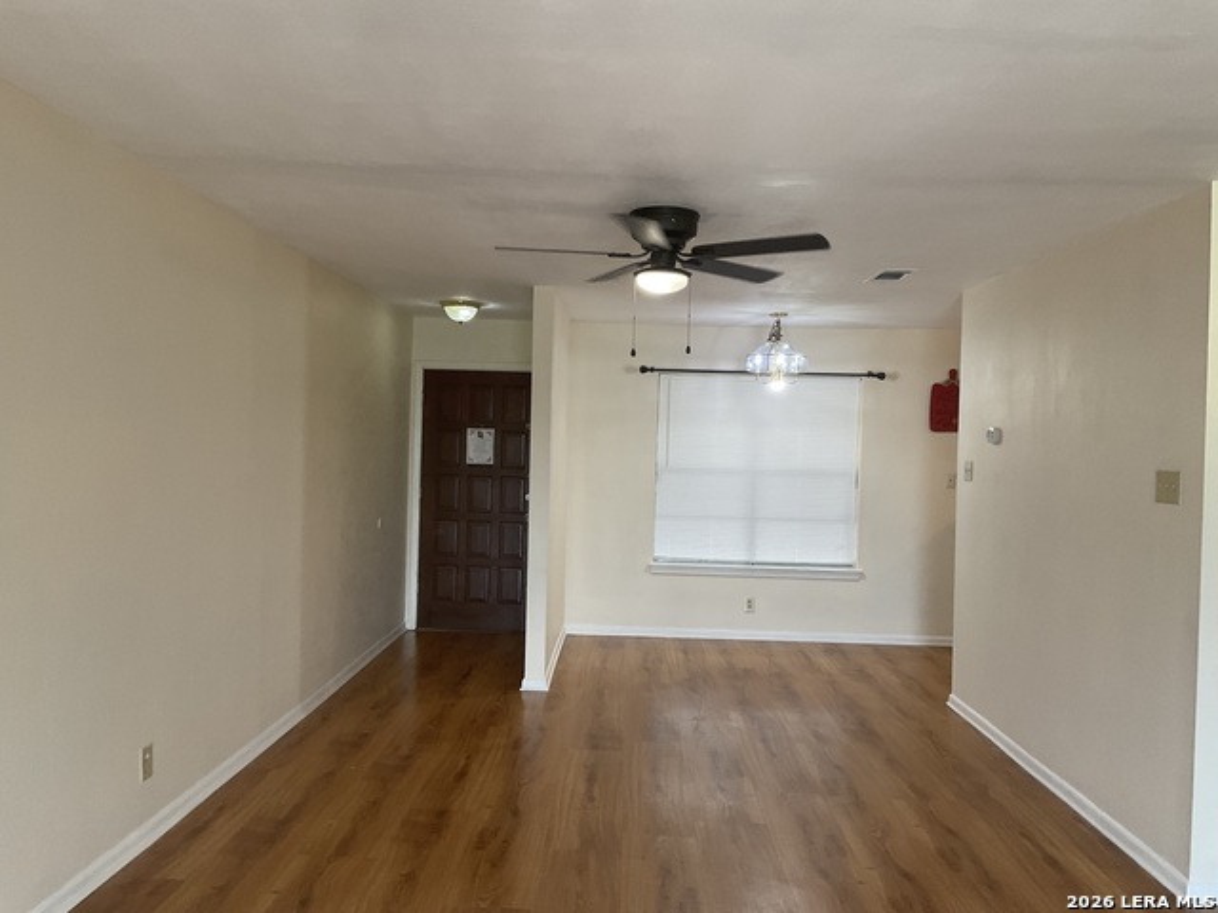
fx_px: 1020
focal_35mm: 29
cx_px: 609
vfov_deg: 48.2
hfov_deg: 61.7
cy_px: 456
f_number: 1.8
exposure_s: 1/60
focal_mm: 3
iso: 64
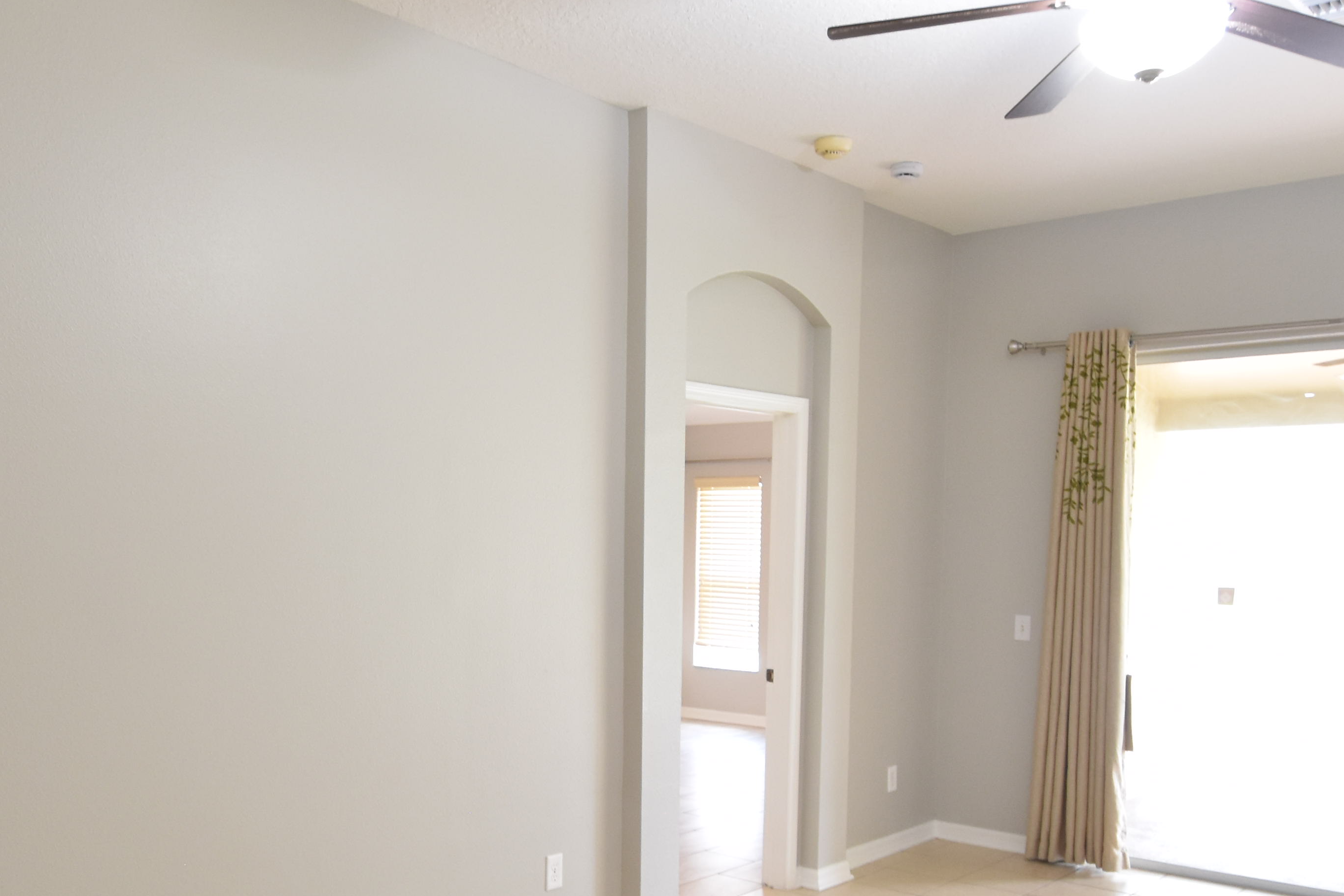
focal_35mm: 33
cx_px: 618
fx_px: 1232
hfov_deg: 57.2
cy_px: 637
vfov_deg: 39.2
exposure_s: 1/20
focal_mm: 10
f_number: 3.5
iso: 800
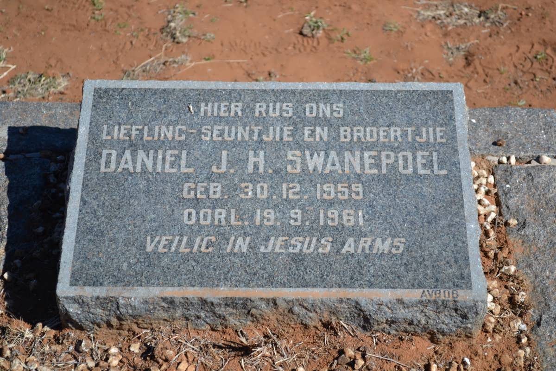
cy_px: 186
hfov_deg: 24.6
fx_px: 1274
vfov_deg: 16.6
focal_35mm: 82
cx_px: 278
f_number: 5.6
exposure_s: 1/125
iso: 125
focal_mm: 55
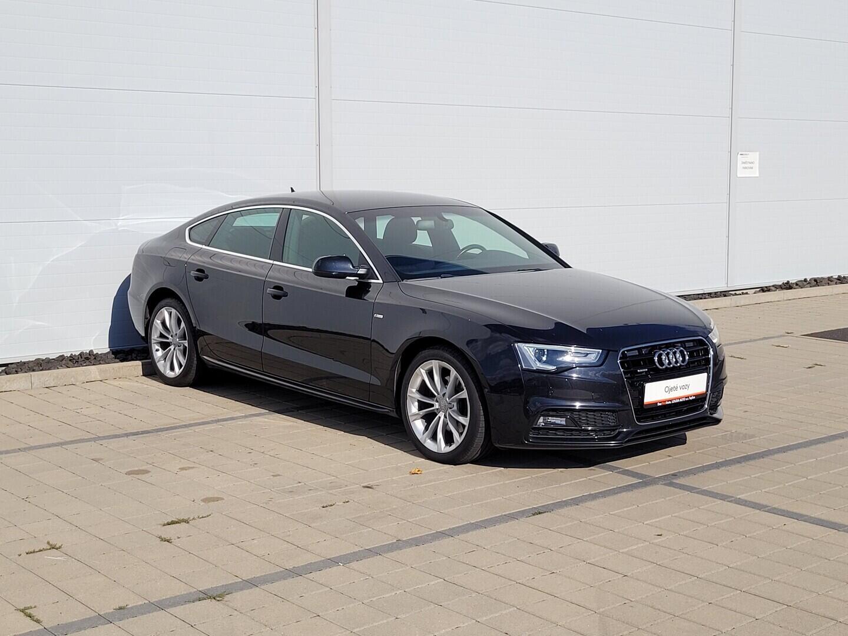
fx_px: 637
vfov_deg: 53.1
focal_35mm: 26
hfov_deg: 67.3
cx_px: 424
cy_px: 318
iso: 40
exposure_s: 1/3768
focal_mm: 5.4
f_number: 1.8
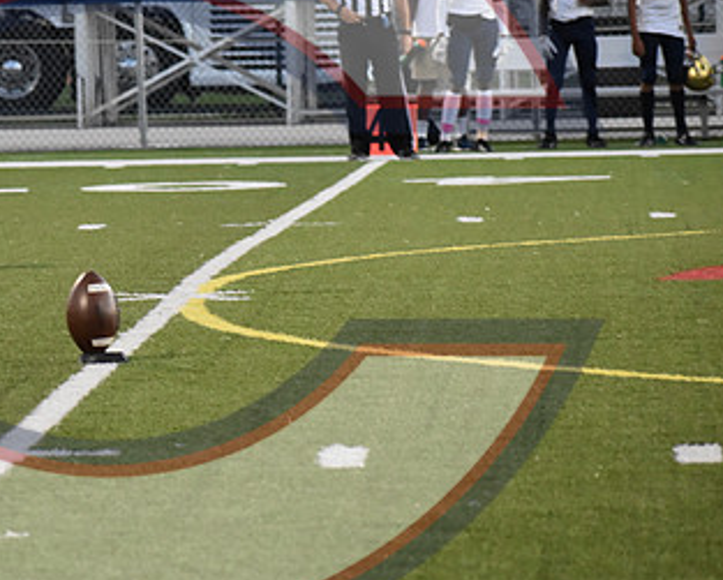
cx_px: 97
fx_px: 7261
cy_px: 225
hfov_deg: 5.7
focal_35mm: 339
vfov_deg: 4.6
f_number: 4.8
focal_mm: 130
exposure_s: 1/250
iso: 3200
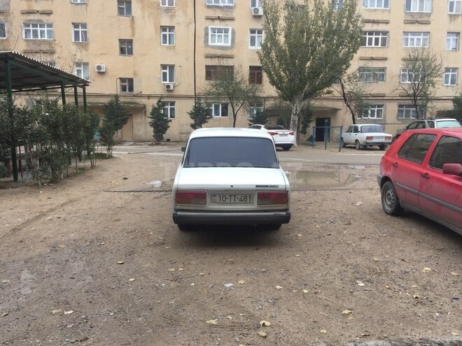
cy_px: 173
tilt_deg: -5.8
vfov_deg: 48.2
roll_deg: -1.0
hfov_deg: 61.7
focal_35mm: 29
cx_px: 231
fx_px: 387
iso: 32
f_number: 2.2
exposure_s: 1/165
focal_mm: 4.15
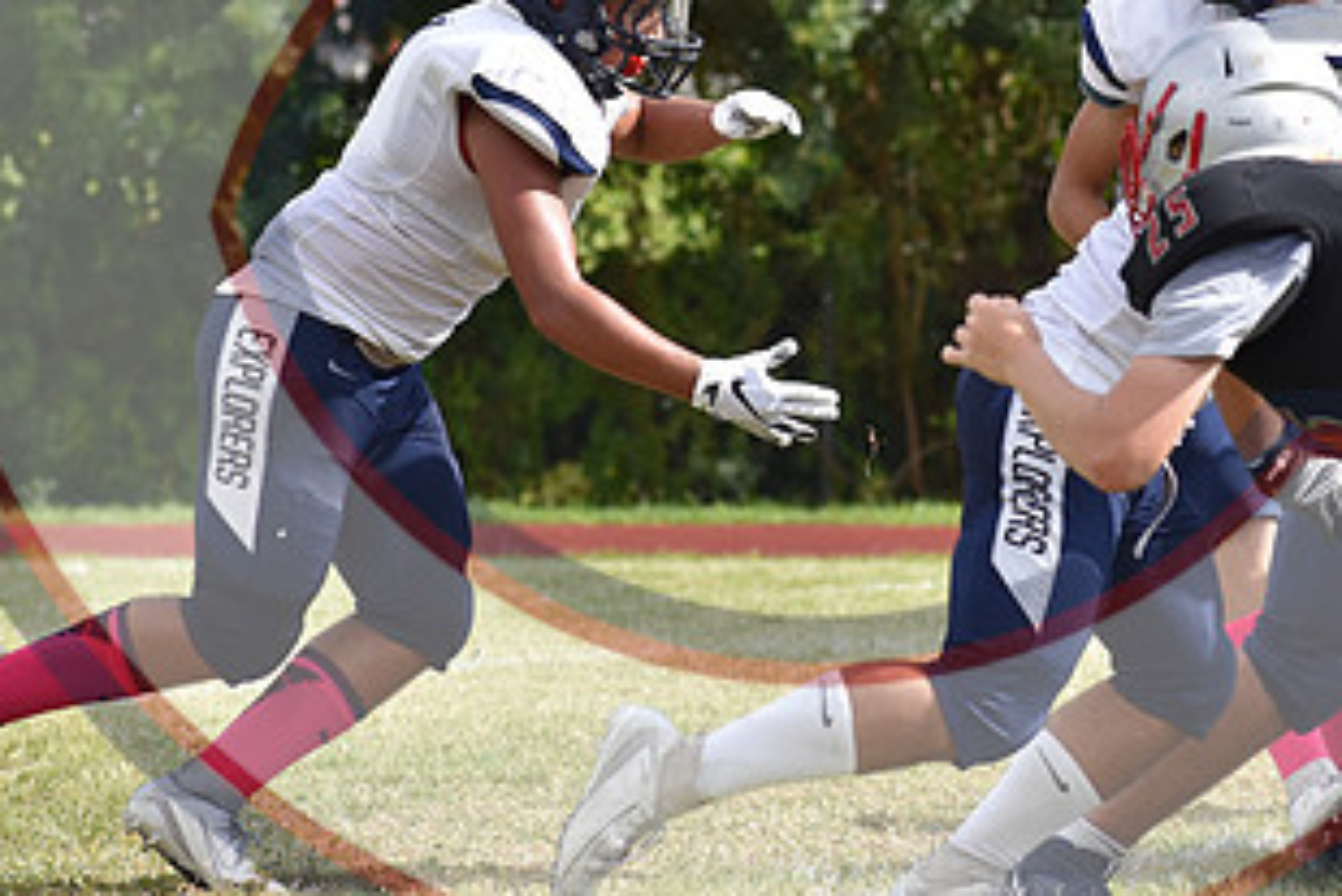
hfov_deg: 5.1
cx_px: 801
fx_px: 15176
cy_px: 214
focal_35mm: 407
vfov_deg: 3.4
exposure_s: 1/1600
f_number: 6.3
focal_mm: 145
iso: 400
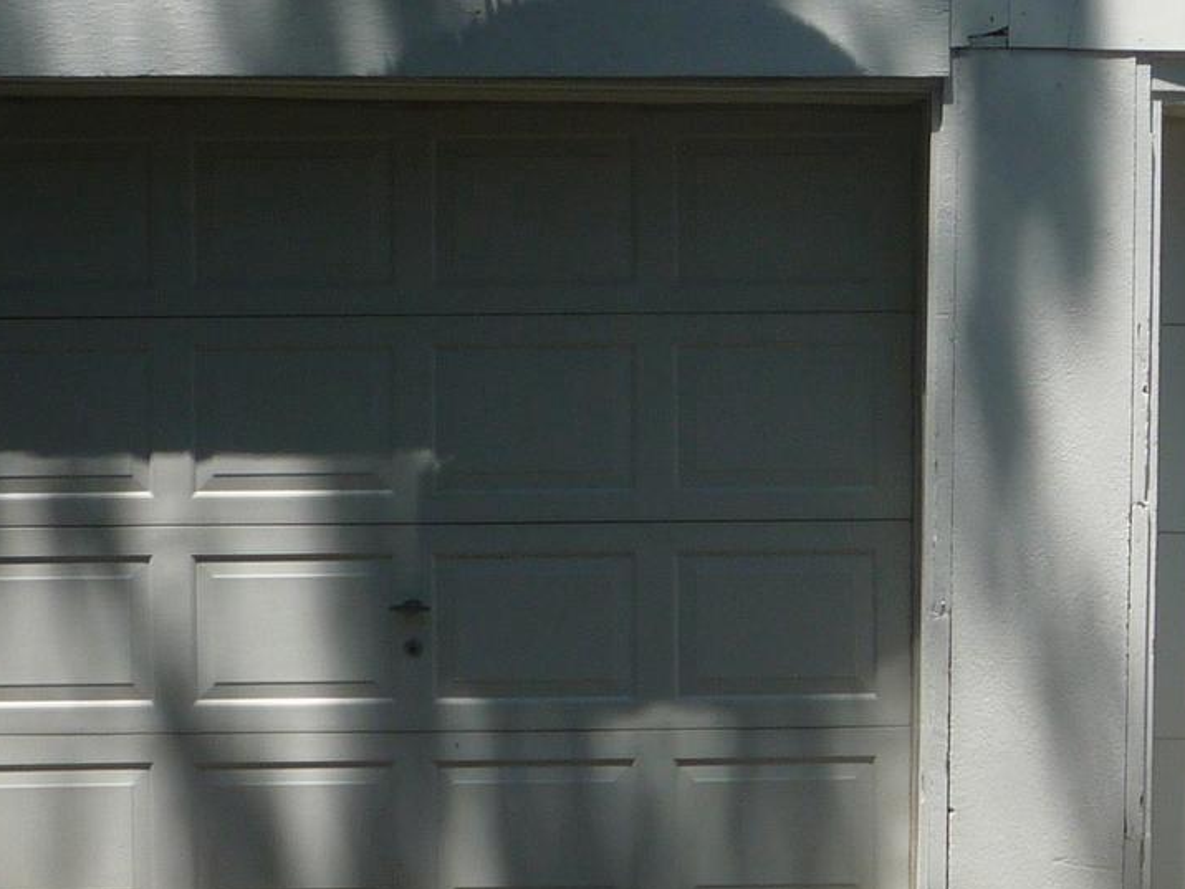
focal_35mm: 103
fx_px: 3526
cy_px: 210
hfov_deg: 18.7
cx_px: 1094
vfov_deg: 14.3
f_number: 5.6
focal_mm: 6.3
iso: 100
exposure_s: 1/500
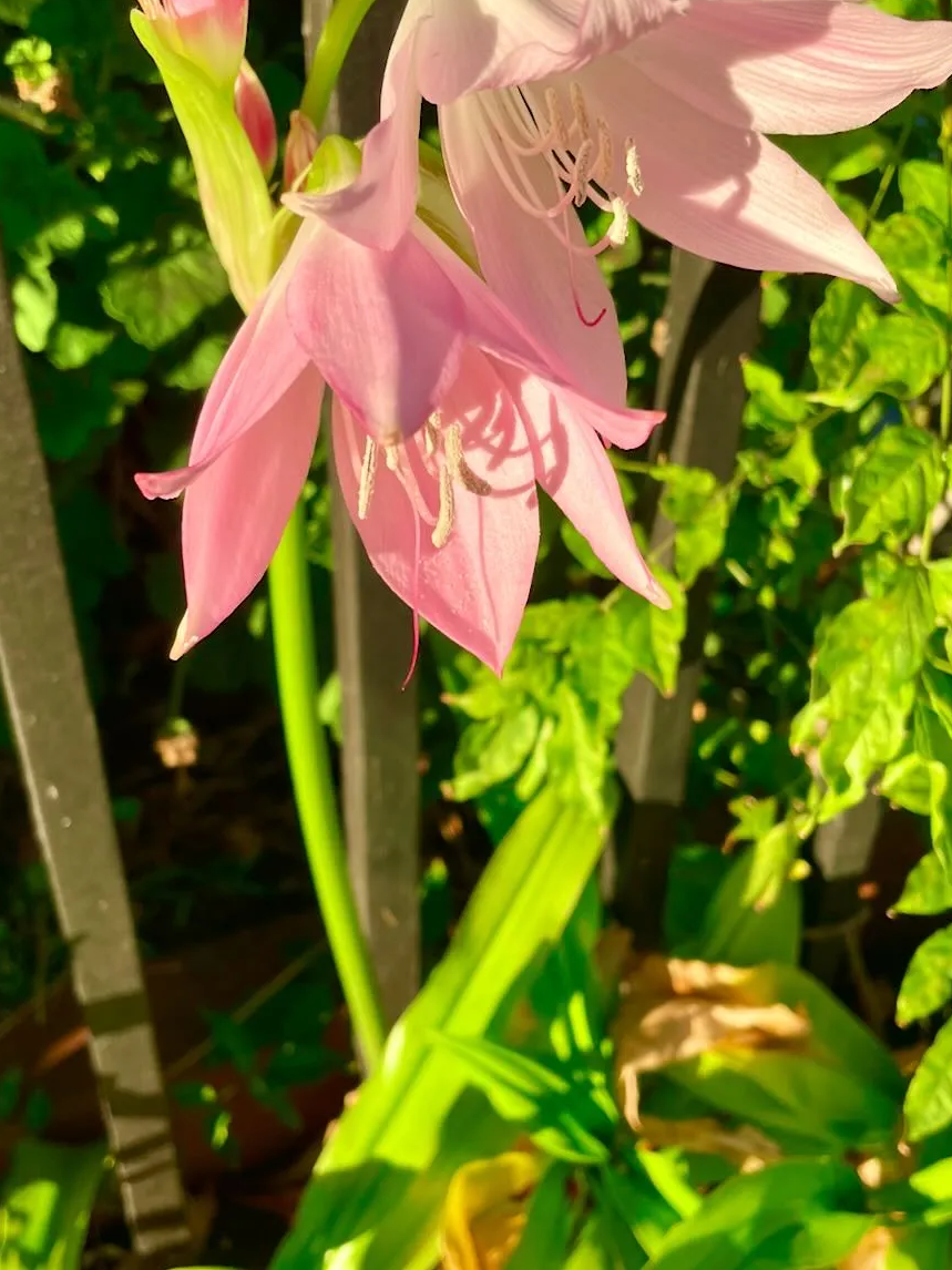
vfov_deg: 57.9
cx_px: 539
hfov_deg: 45.3
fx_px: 1137
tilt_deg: -38.8
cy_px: 514
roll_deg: -2.0
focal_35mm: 31
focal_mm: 4.2
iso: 32
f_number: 1.6
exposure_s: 1/734
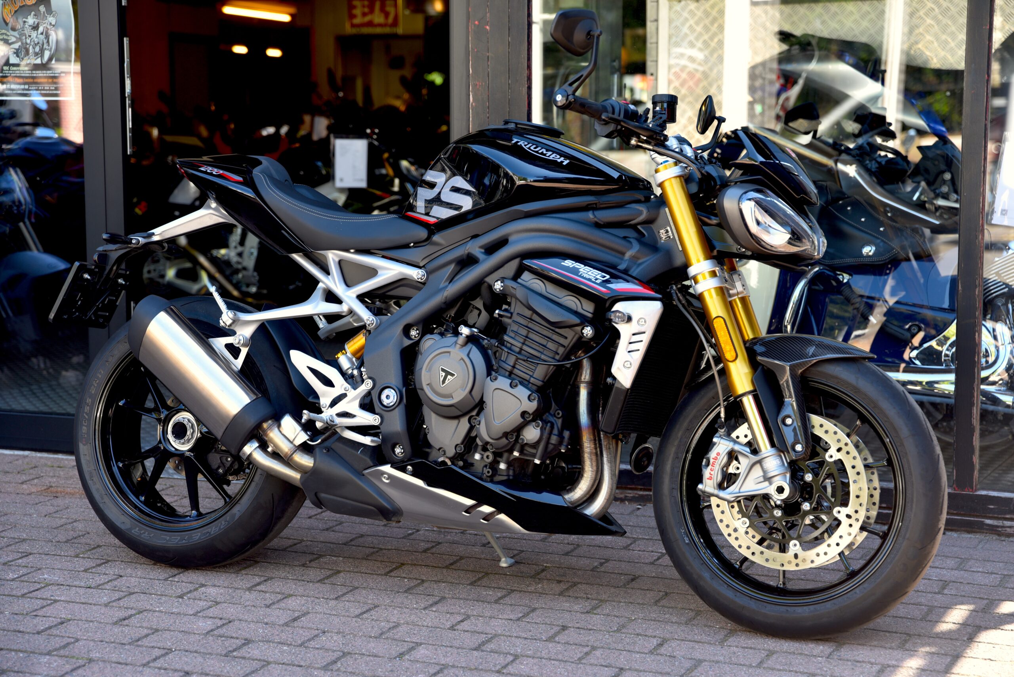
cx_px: 507
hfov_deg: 28.8
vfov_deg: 19.5
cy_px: 338
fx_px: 1972
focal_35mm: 70
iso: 100
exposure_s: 1/60
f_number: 4
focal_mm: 70
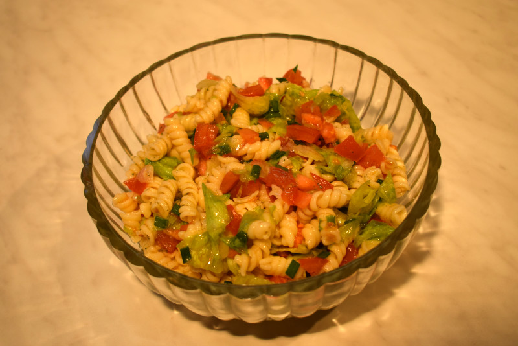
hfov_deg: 37.8
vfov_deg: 25.8
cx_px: 259
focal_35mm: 52
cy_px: 173
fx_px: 756
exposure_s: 1/100
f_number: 5
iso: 400
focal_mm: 35
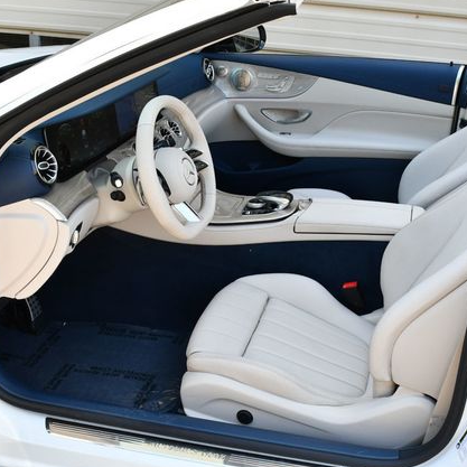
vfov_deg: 36.1
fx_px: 717
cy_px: 235
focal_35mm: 47
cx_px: 295
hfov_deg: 35.8
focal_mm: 18
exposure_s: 1/250
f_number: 5.6
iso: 400
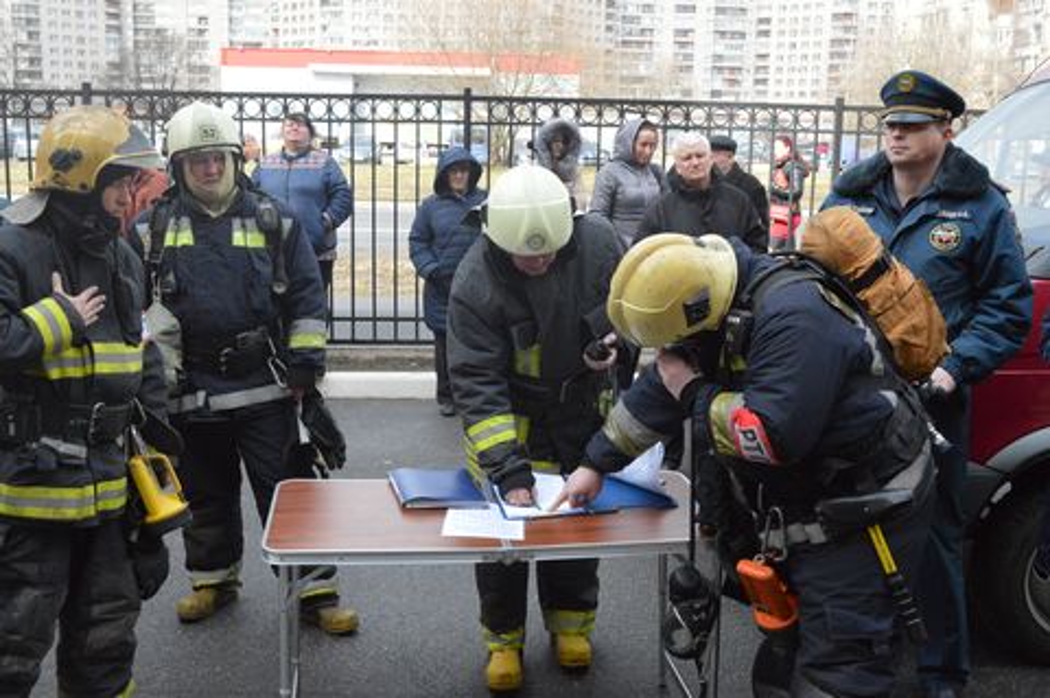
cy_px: 349
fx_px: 1136
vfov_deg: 34.1
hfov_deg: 49.6
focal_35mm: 39
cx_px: 525
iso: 3200
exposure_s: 1/2000
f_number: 7.1
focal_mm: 26
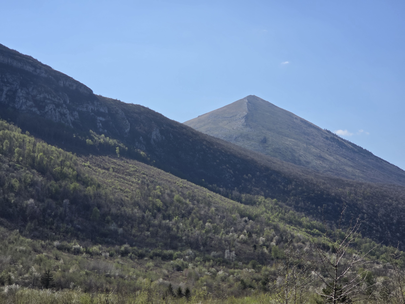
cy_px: 152
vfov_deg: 21.3
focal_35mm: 69
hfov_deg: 28.2
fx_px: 807
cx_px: 202
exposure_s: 1/1628
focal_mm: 7
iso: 25
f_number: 2.4
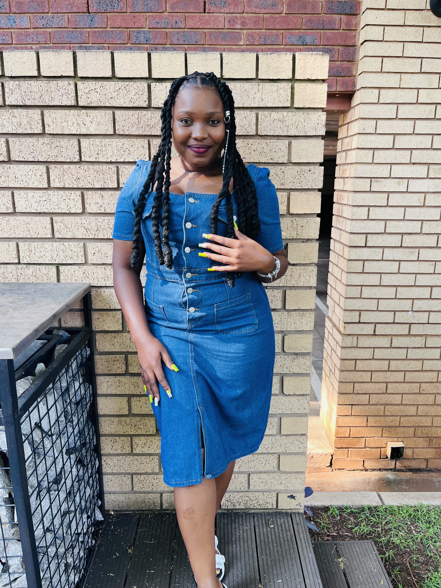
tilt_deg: -14.3
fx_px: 442
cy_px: 294
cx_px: 220
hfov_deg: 53.1
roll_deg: -0.2
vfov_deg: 67.3
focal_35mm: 26
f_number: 1.6
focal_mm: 5.1
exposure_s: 1/121
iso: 64
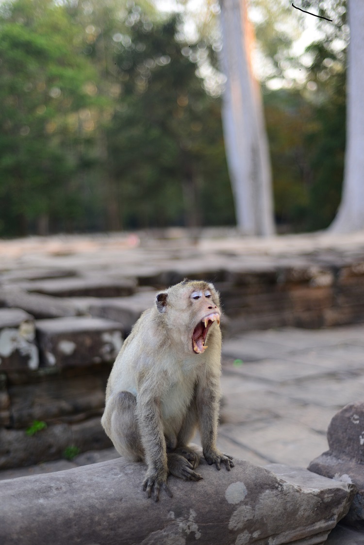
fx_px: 757
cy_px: 272
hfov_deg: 27.0
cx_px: 182
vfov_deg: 39.6
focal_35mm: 50
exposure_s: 1/160
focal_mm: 50
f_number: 1.8
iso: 100
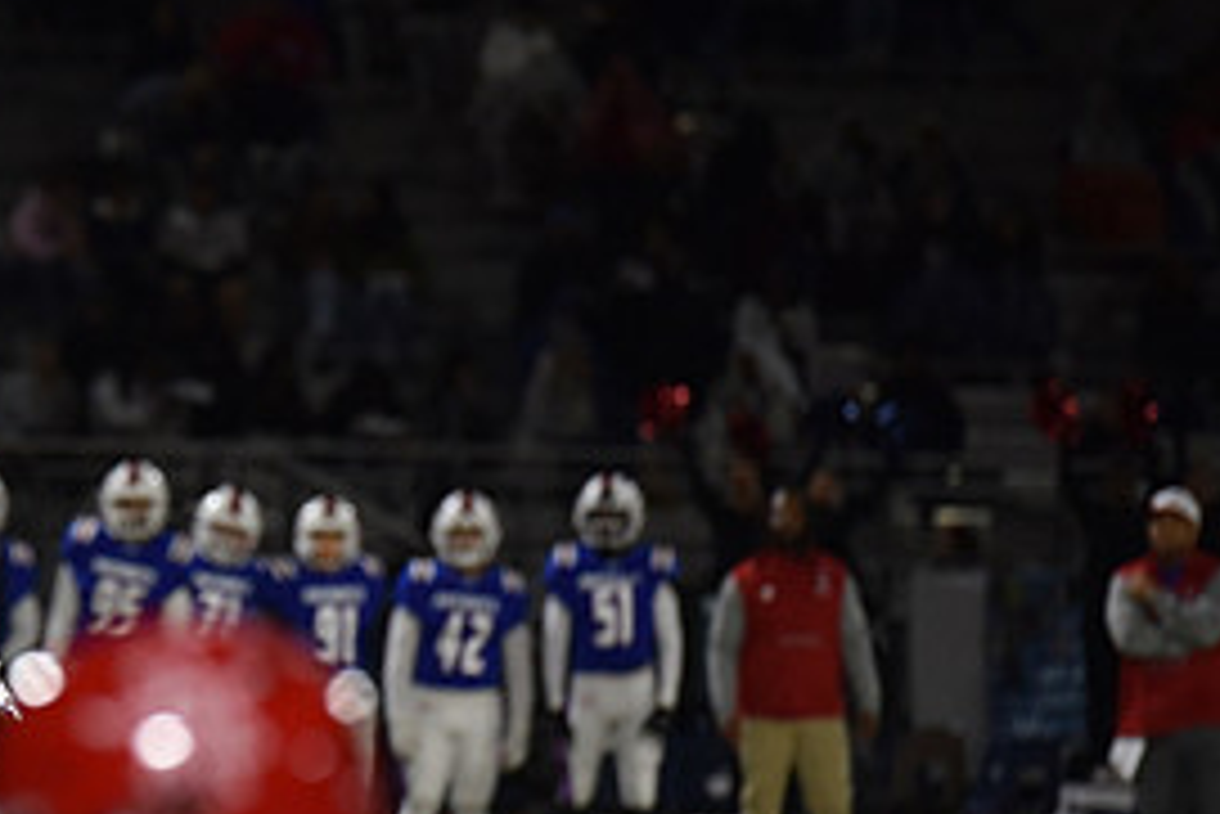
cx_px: -59
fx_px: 14512
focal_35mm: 428
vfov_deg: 3.2
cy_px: 528
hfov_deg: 4.8
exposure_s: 1/500
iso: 1800
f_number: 2.8
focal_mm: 200
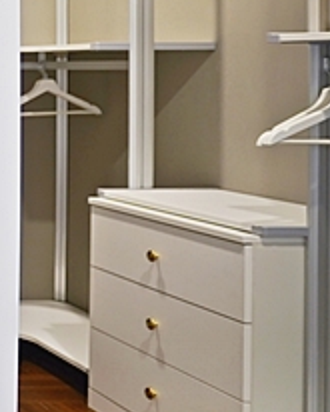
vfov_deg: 29.7
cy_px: 75
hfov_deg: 14.9
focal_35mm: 62
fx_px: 756
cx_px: -460
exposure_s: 1/25
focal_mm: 17
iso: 250
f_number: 2.8
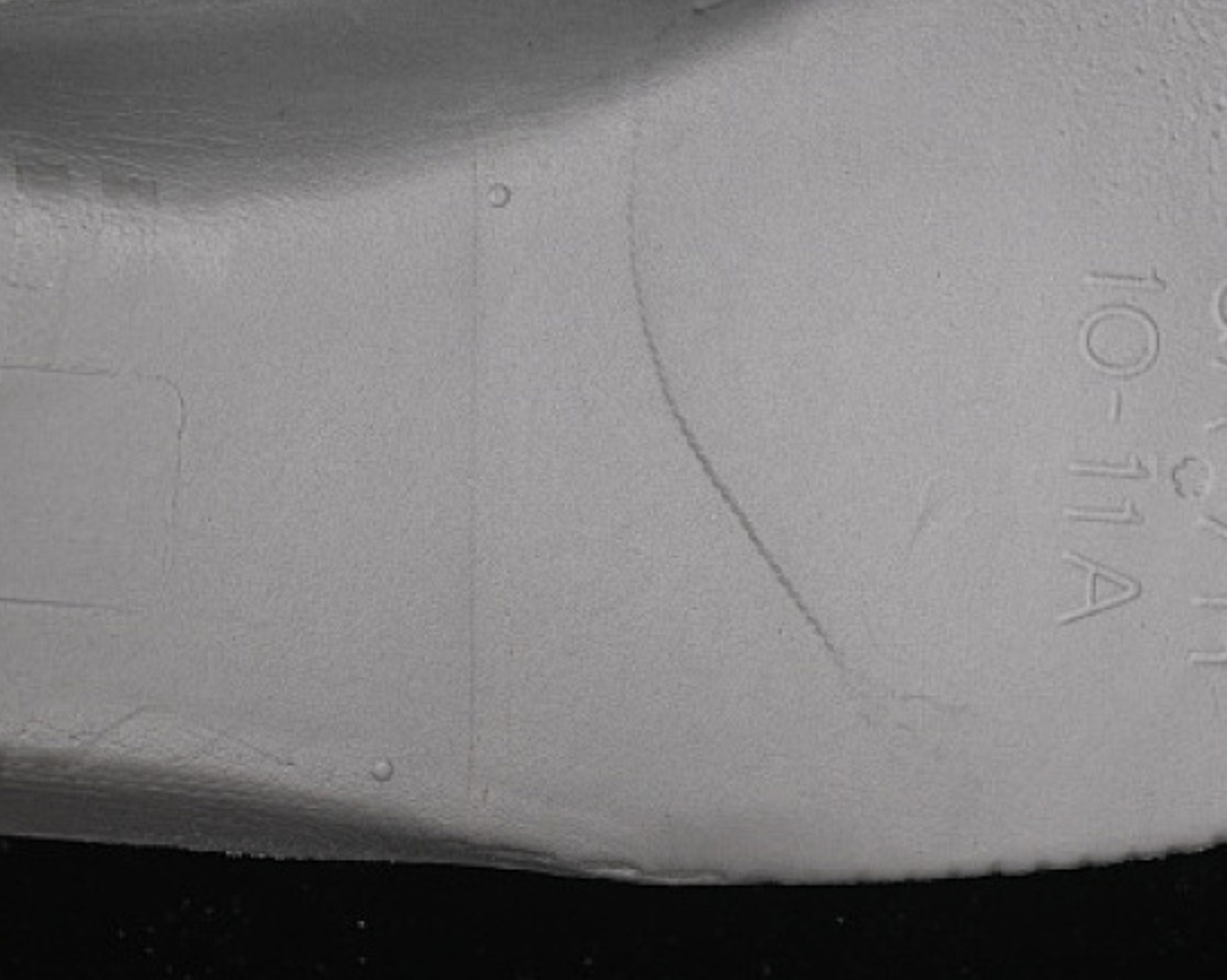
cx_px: 495
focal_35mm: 140
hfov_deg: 13.8
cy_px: 404
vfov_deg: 11.0
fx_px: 5082
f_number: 7.1
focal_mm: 50
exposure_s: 1/100
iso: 160
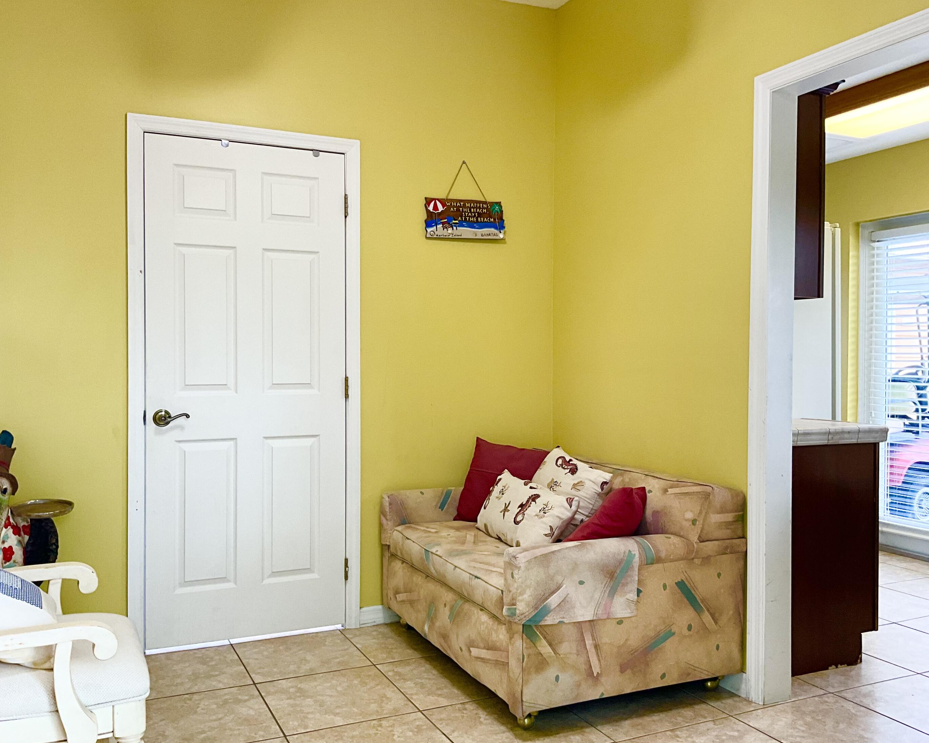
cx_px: 443
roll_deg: -0.2
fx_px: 852
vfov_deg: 47.1
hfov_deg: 57.2
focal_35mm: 31
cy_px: 369
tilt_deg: -1.2
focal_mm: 3
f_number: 1.8
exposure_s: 1/82
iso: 64
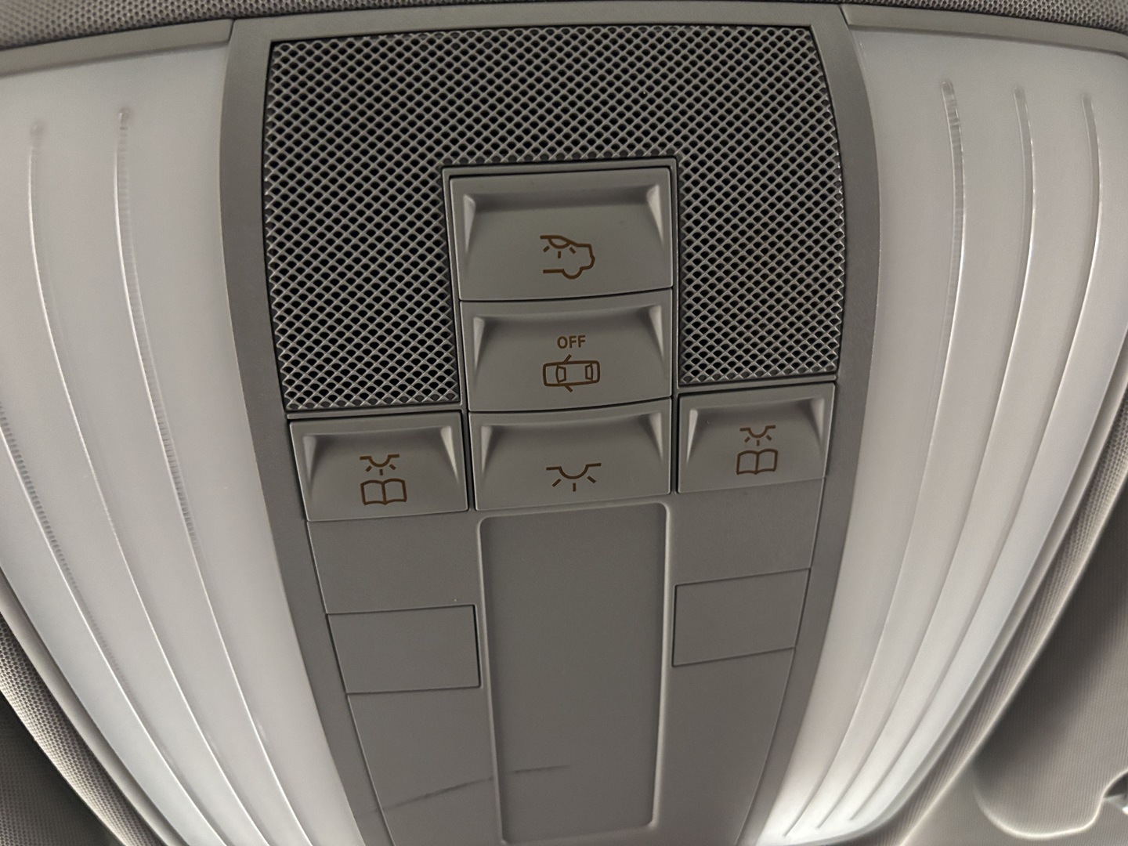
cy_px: 423
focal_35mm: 26
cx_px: 564
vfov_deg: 53.1
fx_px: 847
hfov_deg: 67.3
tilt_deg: +57.2
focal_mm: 5.96
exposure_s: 1/25
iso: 640
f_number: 1.6
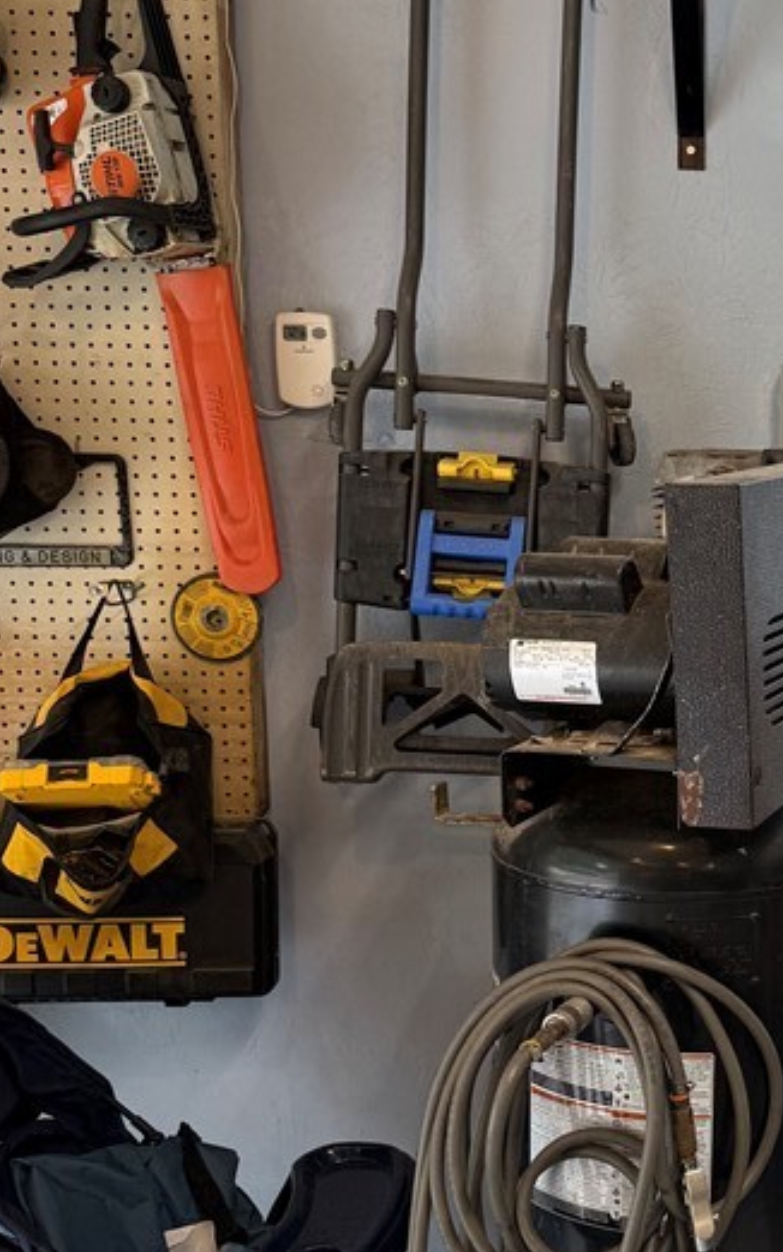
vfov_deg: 40.3
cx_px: 915
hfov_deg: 23.8
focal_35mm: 50
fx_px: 1706
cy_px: 654
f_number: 1.78
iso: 64
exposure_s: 1/164
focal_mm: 6.76
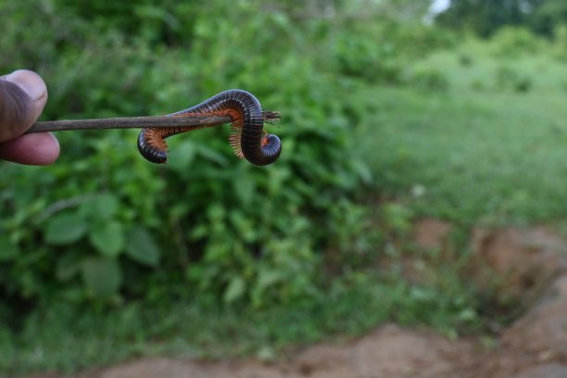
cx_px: 284
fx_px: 626
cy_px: 189
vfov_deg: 33.6
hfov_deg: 48.7
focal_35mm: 40
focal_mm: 26.5
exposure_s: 1/160
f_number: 5
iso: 125
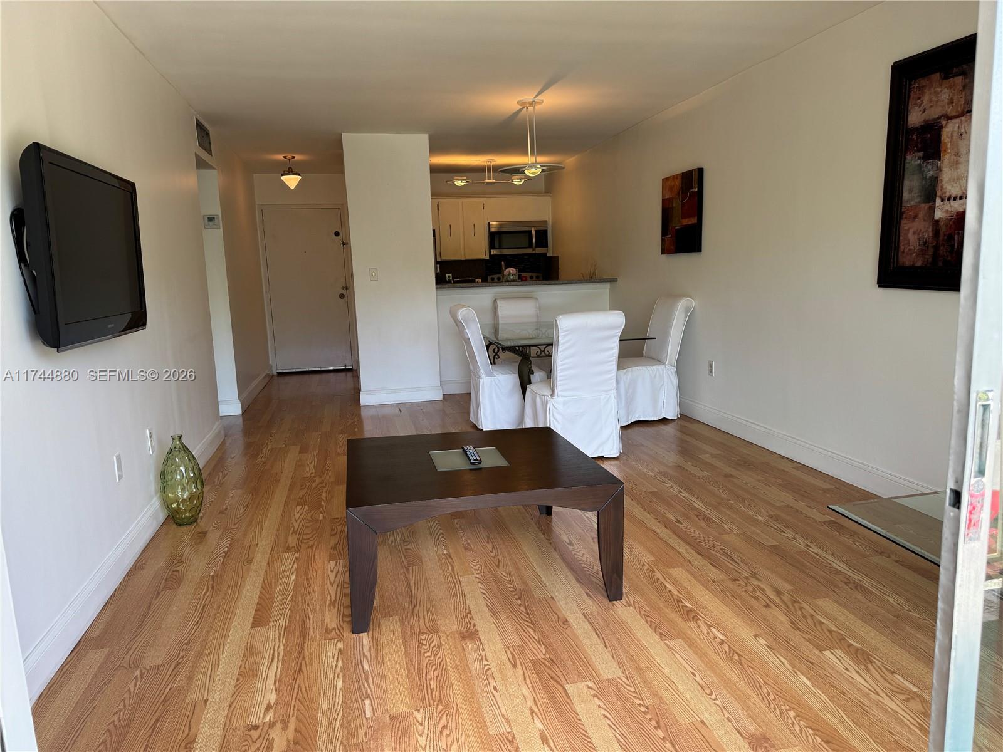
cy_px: 376
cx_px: 502
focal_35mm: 24
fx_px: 695
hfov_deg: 71.6
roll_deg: +1.3
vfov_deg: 56.8
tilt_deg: -9.5
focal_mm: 6.76
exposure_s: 1/121
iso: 64
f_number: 1.78
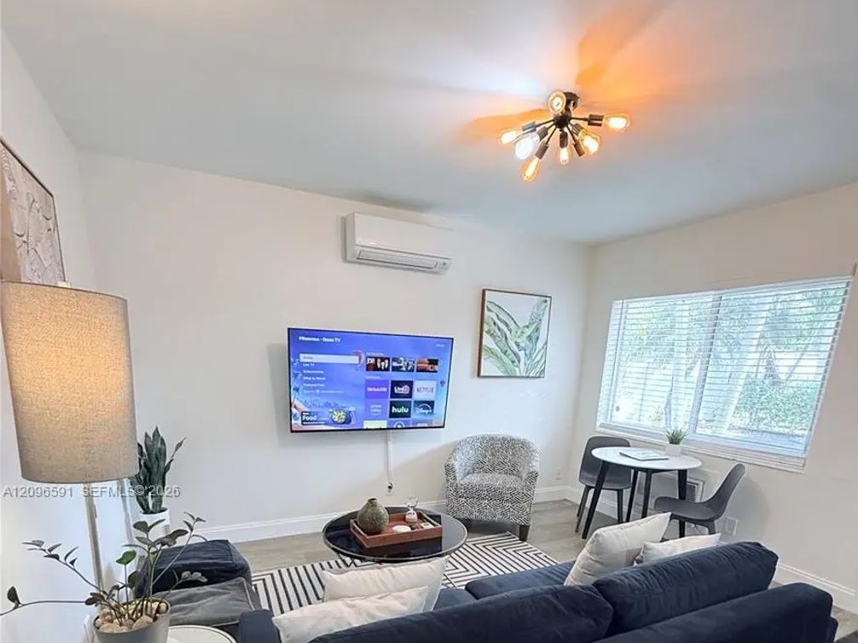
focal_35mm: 19
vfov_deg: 64.1
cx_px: 436
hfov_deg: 84.7
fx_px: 471
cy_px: 492
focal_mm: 2.22
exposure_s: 1/60
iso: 200
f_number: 2.2
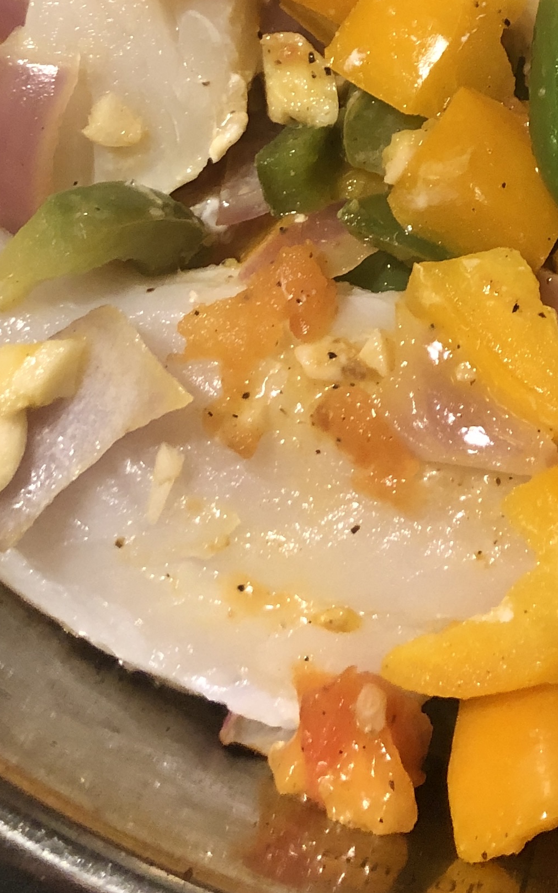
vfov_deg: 25.3
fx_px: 1800
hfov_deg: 16.8
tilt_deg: -76.6
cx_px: 679
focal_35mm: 74
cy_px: -148
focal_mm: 3.99
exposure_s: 1/15
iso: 50
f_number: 1.8
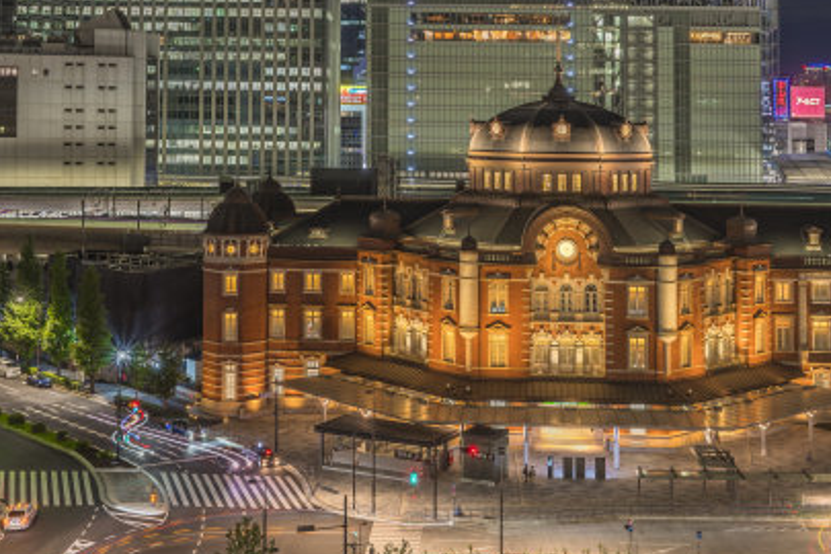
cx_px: 417
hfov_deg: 37.5
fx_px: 1223
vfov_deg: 24.7
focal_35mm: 53
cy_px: 43
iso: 50
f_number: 11
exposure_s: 30
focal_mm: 35
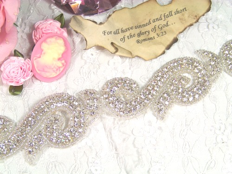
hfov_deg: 25.0
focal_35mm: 78
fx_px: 523
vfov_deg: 18.9
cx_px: 116
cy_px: 87
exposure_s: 1/60
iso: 70
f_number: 3.2
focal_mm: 13.2
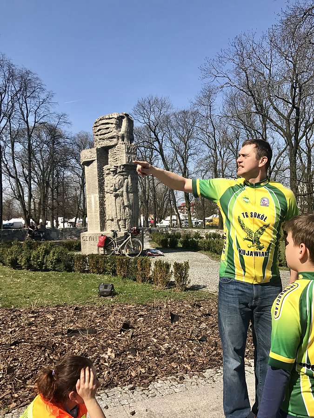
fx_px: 339
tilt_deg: +3.1
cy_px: 209
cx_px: 157
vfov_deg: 63.4
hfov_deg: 49.7
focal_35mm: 28
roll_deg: +1.2
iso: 20
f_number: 1.8
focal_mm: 3.99
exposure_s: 1/1842
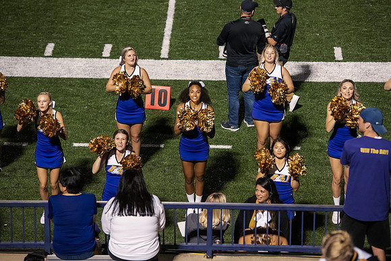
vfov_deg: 9.8
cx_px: 196
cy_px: 130
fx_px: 1521
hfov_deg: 14.7
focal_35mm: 140
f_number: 4
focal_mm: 140
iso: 4000
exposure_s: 1/500
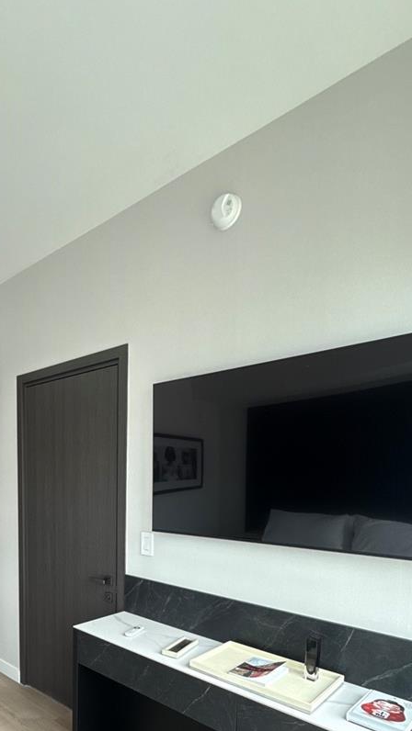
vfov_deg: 74.7
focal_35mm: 23
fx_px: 447
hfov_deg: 47.5
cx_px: 97
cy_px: 520
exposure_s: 1/120
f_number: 2.2
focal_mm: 2.22
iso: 80
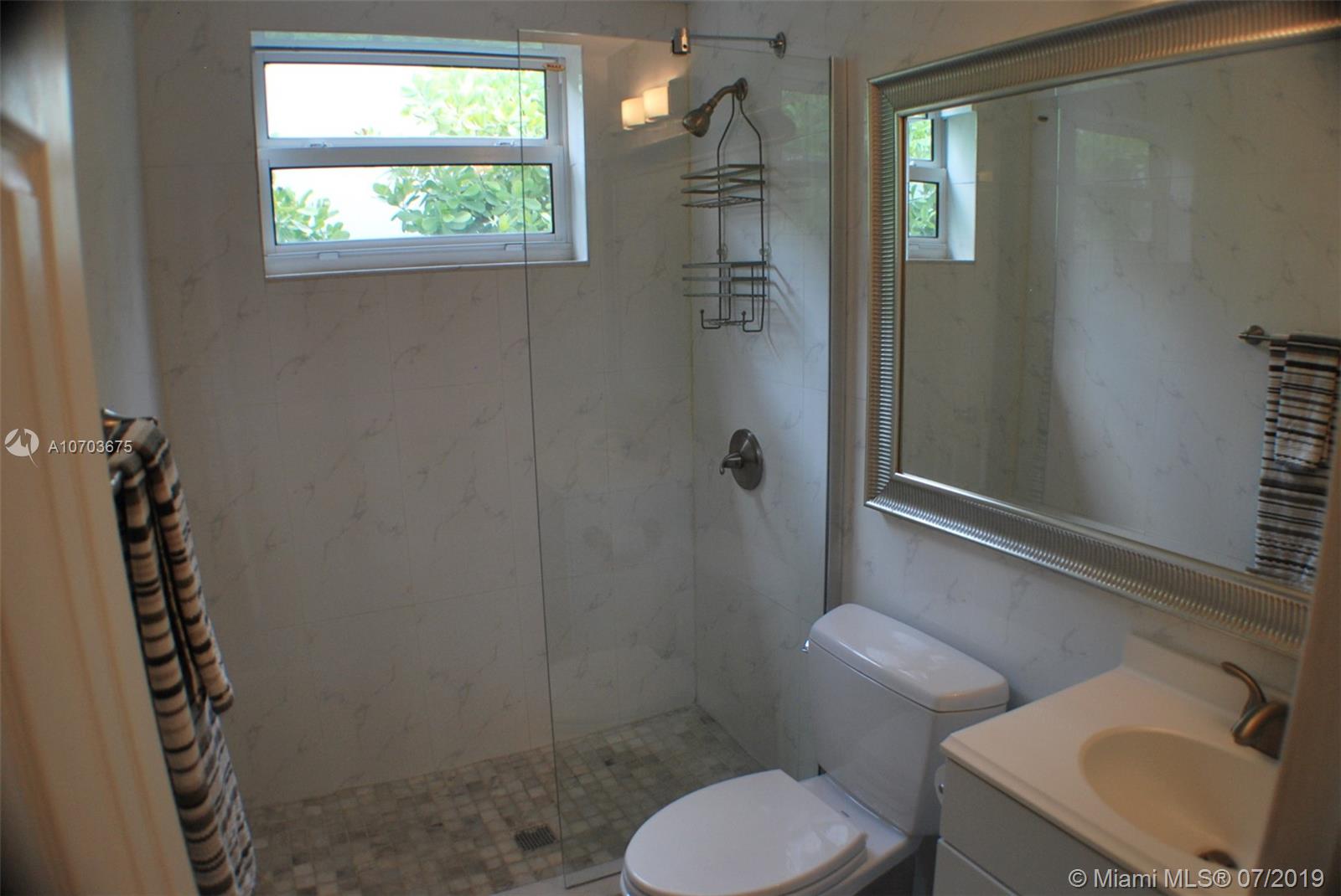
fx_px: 1118
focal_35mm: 30
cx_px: 670
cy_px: 448
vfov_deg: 43.7
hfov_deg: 61.9
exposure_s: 1/60
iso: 400
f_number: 3.8
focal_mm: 20
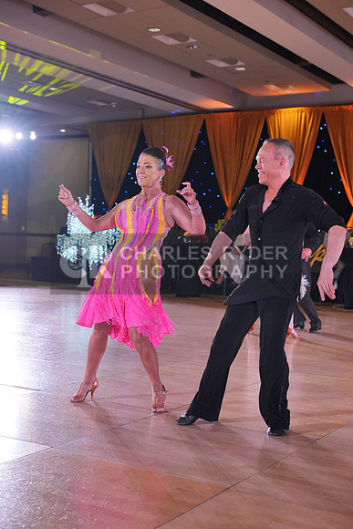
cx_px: 176
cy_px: 264
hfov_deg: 27.0
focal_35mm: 50
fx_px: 735
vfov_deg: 39.6
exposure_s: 1/400
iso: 2000
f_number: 4
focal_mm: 50
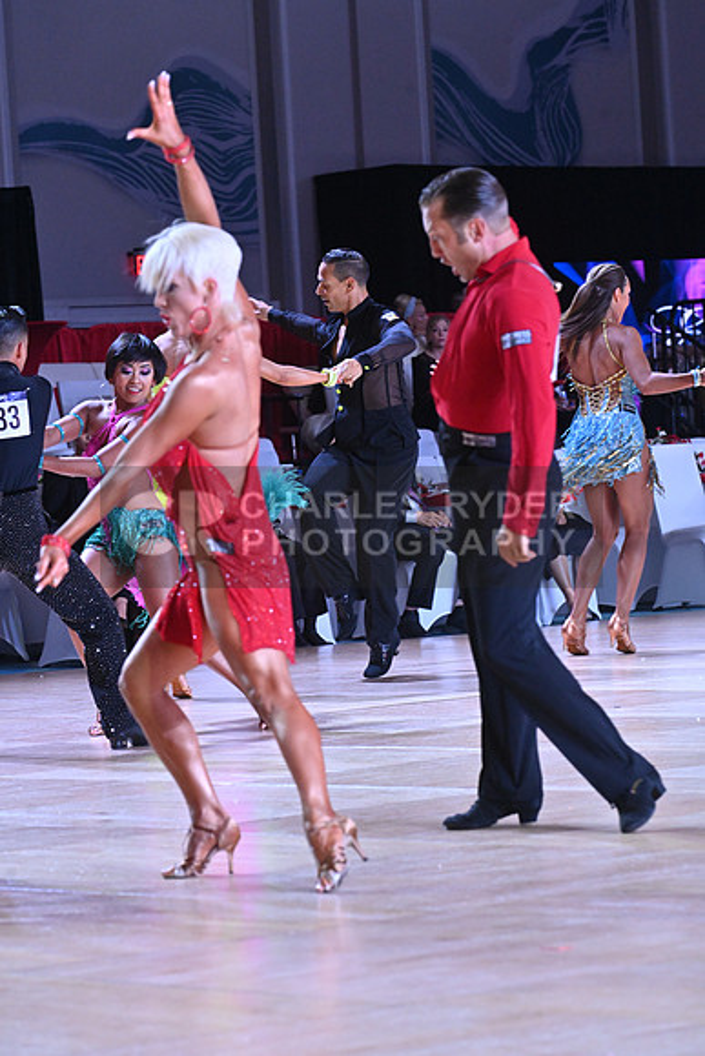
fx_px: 4697
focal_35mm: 160
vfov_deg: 12.8
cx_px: 352
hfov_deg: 8.6
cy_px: 528
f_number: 8
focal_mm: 160
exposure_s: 1/400
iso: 4000
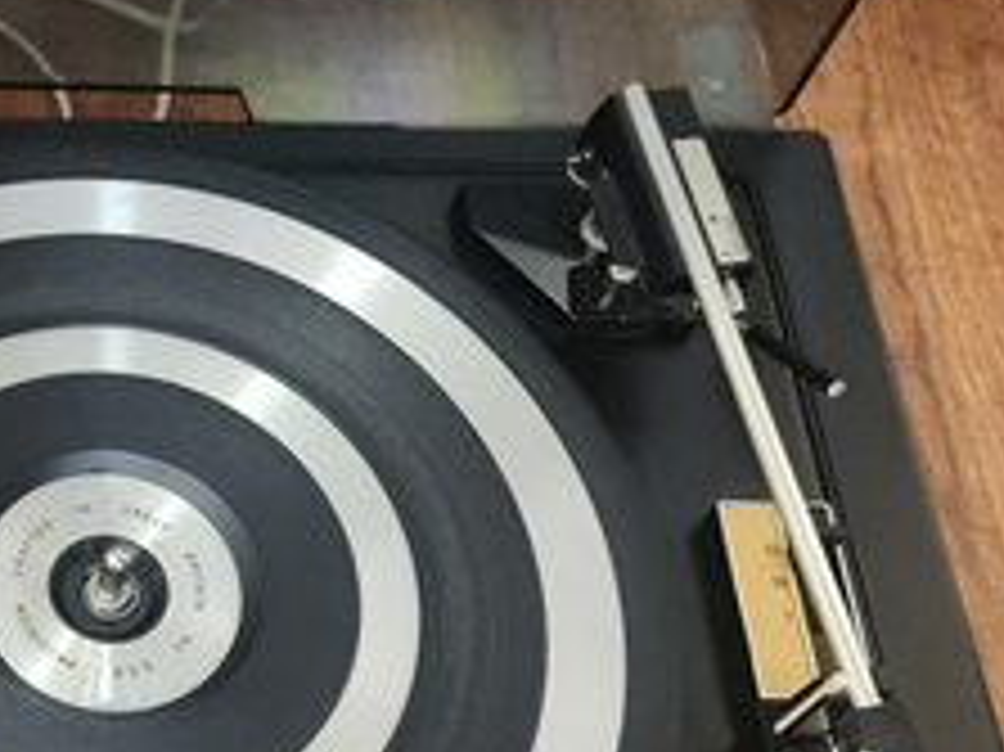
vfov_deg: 23.5
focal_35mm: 62
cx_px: -72
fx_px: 1797
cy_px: 513
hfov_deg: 28.6
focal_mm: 5.4
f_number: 1.8
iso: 640
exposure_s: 1/33
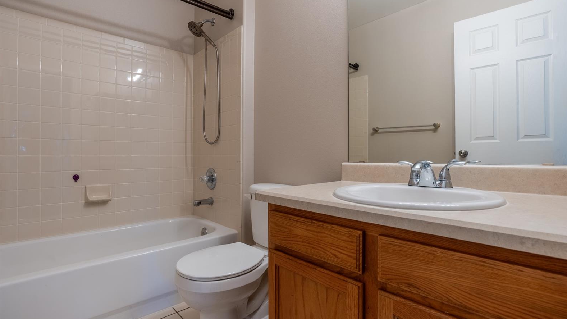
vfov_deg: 63.9
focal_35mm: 17
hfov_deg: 95.9
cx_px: 287
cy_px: 153
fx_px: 256
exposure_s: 1/250
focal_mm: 16
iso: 320
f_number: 7.1
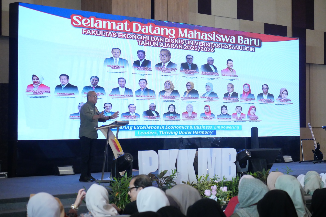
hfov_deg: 23.9
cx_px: 163
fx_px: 770
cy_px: 108
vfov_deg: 16.1
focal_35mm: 85
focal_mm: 41
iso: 3200
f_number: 3.5
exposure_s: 1/250
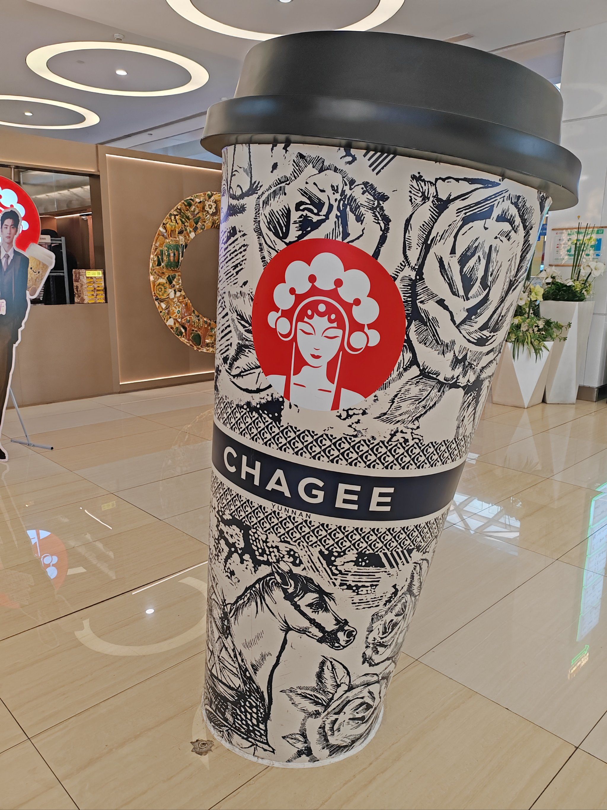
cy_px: 405
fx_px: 631
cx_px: 304
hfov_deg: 51.4
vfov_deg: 65.3
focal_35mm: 27
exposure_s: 1/100
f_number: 1.8
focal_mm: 6.14
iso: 250
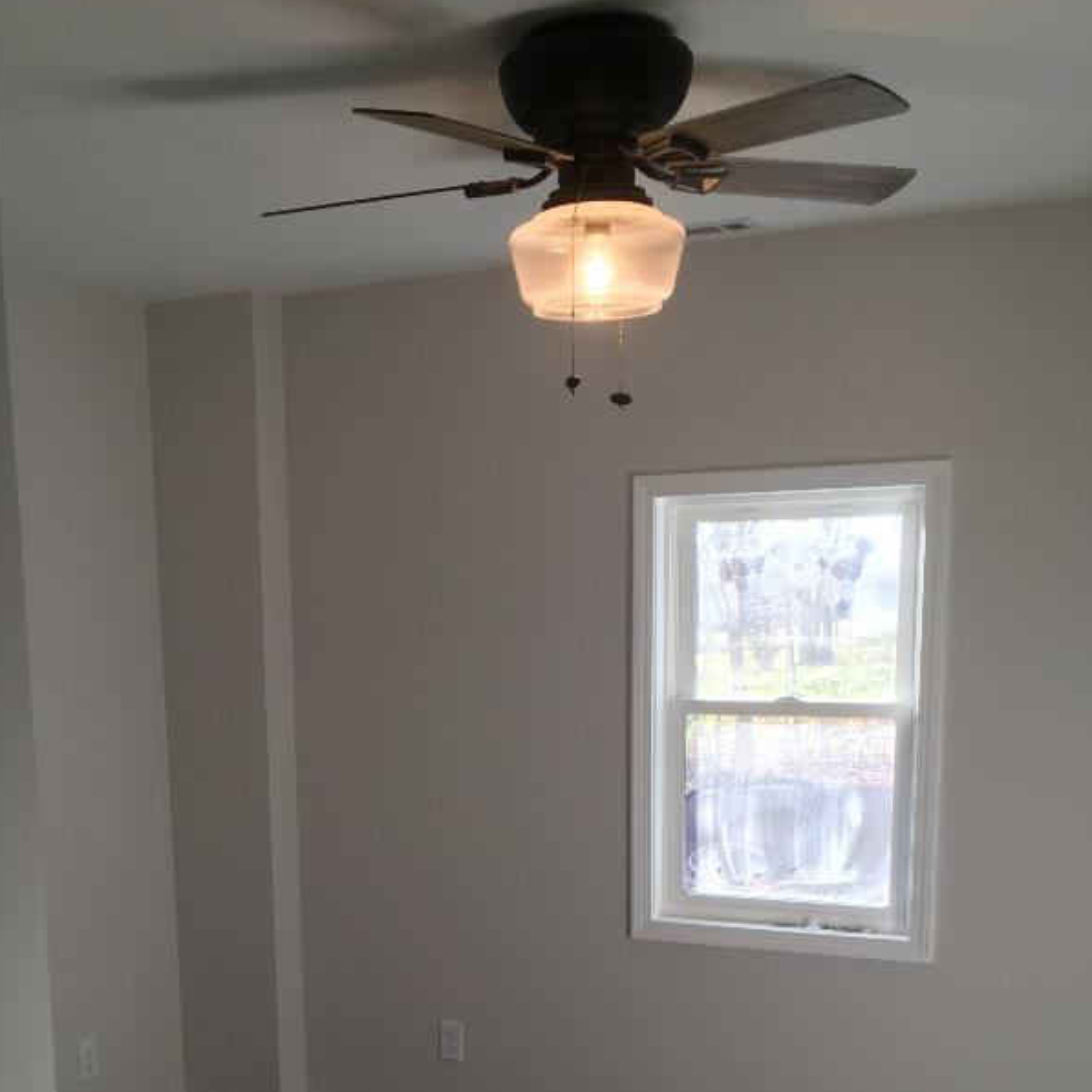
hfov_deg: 38.2
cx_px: 457
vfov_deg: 36.9
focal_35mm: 44
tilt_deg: -11.4
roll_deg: +1.7
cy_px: 885
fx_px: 1570
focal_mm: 4.15
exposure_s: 1/40
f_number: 2.2
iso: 25
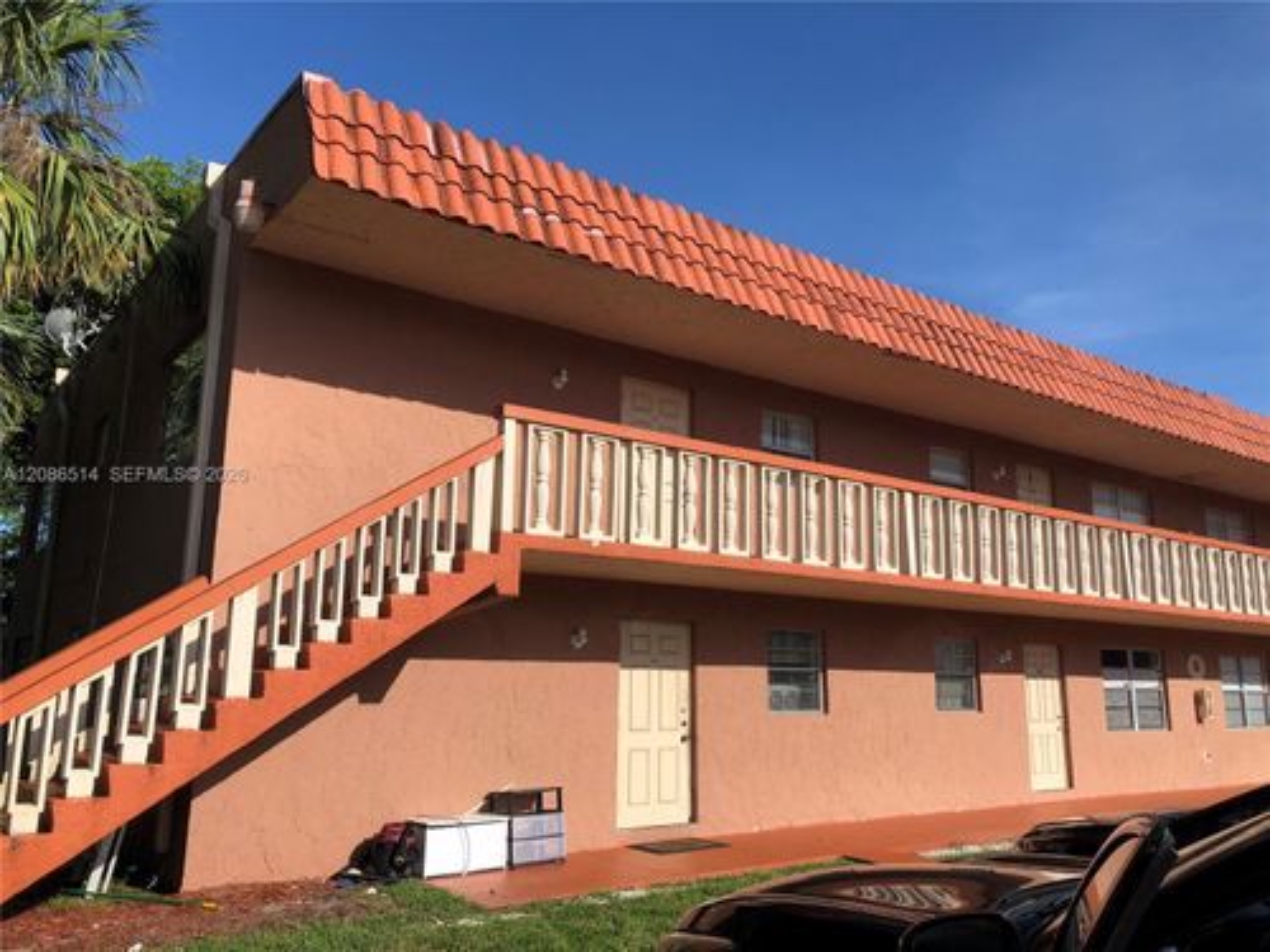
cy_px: 476
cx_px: 635
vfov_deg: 49.7
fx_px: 1027
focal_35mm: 28
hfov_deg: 63.4
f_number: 1.8
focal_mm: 4
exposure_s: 1/2114
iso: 20
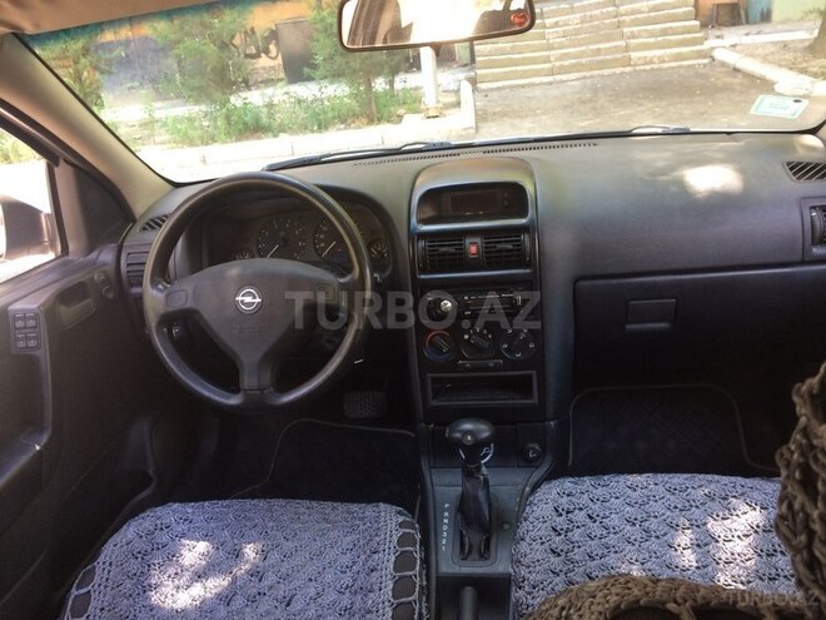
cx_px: 413
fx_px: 692
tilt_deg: -22.1
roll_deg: +6.4
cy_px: 310
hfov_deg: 61.7
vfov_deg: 48.2
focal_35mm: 29
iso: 100
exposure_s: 1/33
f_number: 2.2
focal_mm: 4.15
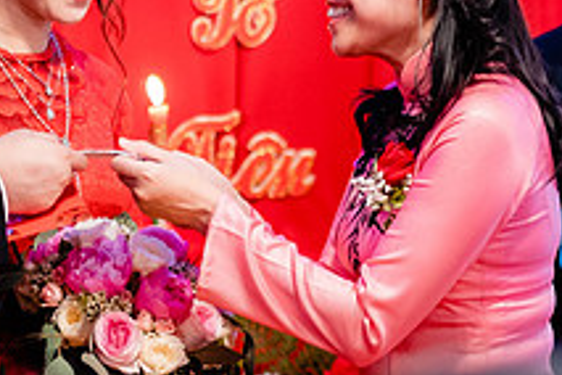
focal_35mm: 253
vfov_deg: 5.4
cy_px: 100
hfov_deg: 8.1
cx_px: 230
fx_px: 3949
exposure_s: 1/160
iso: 800
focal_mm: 56
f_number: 1.2
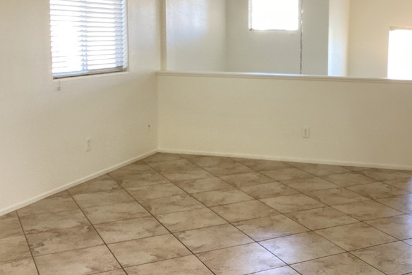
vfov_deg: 26.8
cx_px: 295
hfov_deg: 38.8
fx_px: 572
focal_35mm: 50
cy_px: 92
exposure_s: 1/50
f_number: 2.4
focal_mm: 3.3
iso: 64
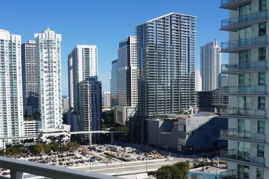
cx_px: 120
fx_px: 299
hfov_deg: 48.4
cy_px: 115
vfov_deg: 33.2
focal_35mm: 40
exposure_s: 1/125
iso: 100
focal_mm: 16
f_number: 14
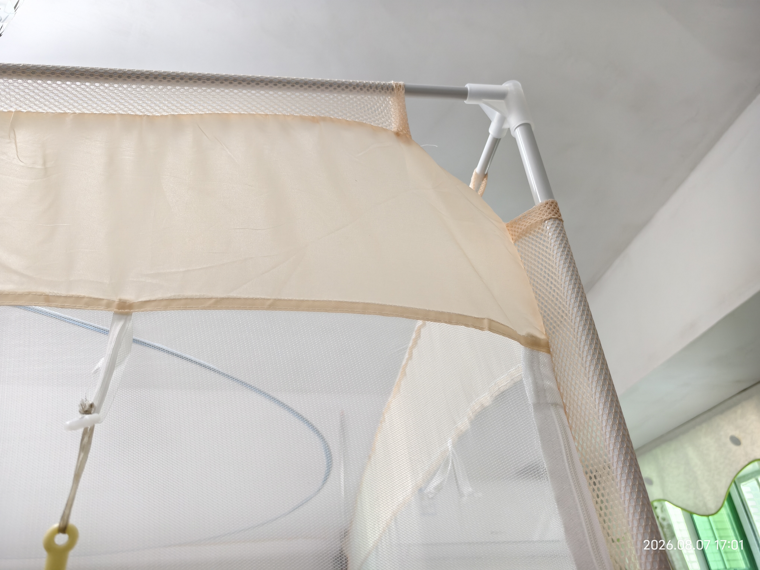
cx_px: 380
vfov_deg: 58.9
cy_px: 285
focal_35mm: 23
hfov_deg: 73.9
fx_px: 505
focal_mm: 5.6
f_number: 1.57
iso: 181
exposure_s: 1/50
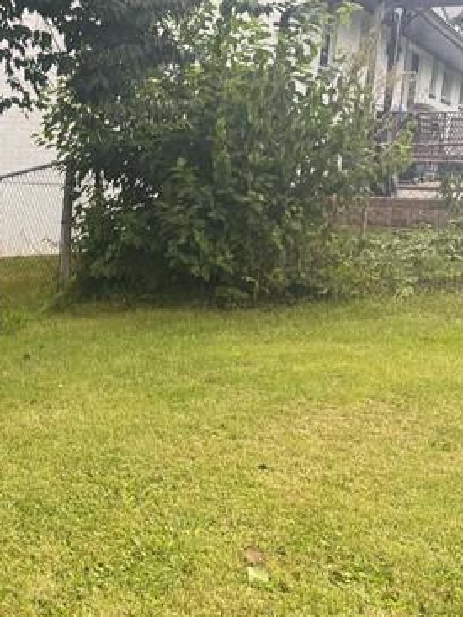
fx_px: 1196
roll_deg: -0.8
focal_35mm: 67
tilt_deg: -15.4
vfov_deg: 28.6
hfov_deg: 20.5
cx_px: -93
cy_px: 454
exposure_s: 1/792
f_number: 1.78
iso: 80
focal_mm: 6.76
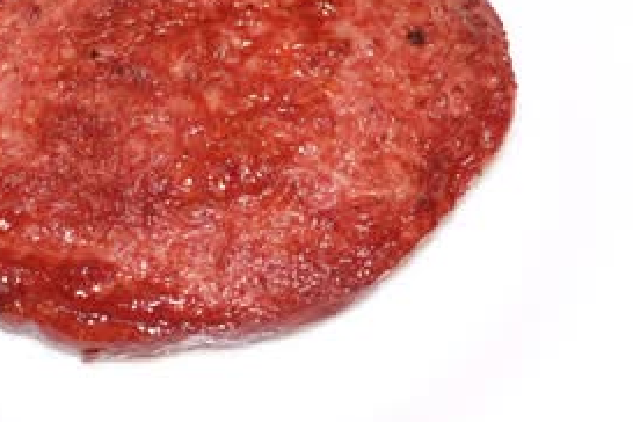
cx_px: 137
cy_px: 146
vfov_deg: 11.8
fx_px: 2040
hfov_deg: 17.5
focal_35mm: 116
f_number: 5.6
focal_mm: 32
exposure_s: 1/50
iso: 1250
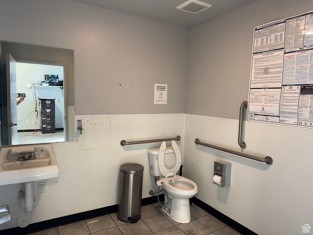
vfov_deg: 56.8
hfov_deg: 71.6
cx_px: 156
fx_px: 217
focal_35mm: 24
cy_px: 118
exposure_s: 1/120
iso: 160
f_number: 1.78
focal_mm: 6.76
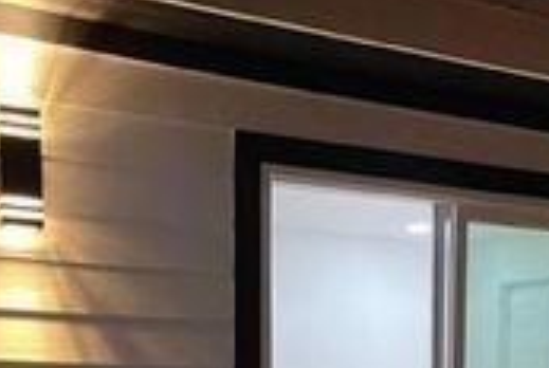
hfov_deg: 25.0
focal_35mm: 78
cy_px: 528
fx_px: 1192
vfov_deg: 16.3
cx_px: 520
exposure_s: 1/60
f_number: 1.6
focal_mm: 5.1
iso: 400
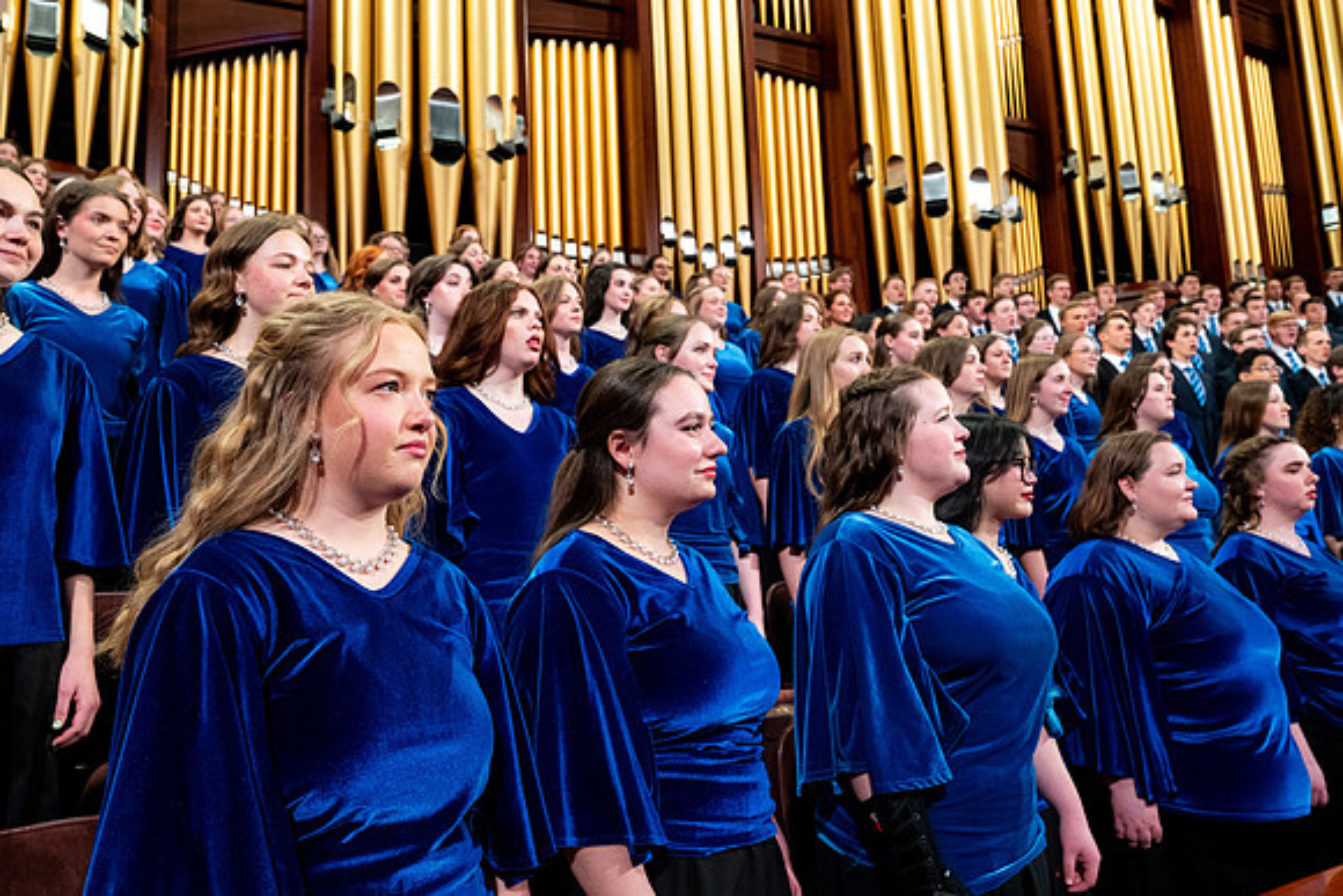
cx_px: 672
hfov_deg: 63.6
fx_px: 1082
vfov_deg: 45.0
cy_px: 448
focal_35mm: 29
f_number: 7.1
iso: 2500
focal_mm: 29
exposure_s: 1/160
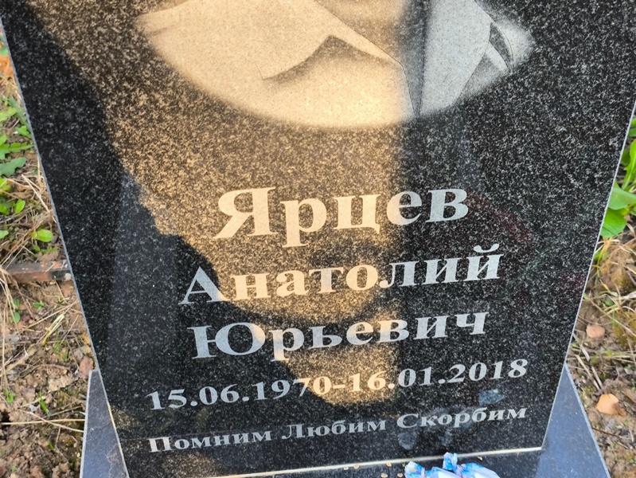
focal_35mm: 50
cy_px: 239
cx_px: 318
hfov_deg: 38.2
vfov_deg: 29.1
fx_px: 919
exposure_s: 1/120
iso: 100
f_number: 1.7
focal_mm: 4.71
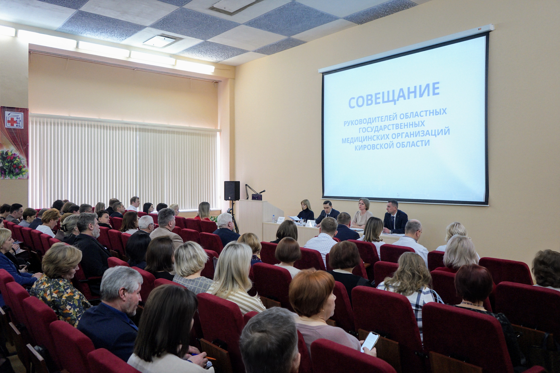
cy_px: 186
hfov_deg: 65.5
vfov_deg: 46.4
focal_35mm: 28
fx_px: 436
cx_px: 280
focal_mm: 28
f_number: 3.5
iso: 1250
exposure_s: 1/60
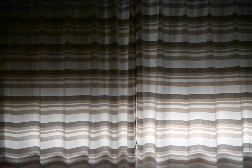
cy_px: 84
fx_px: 252
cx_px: 126
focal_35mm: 36
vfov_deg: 36.9
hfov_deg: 53.1
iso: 25600
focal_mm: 24
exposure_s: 1/125
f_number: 2.8
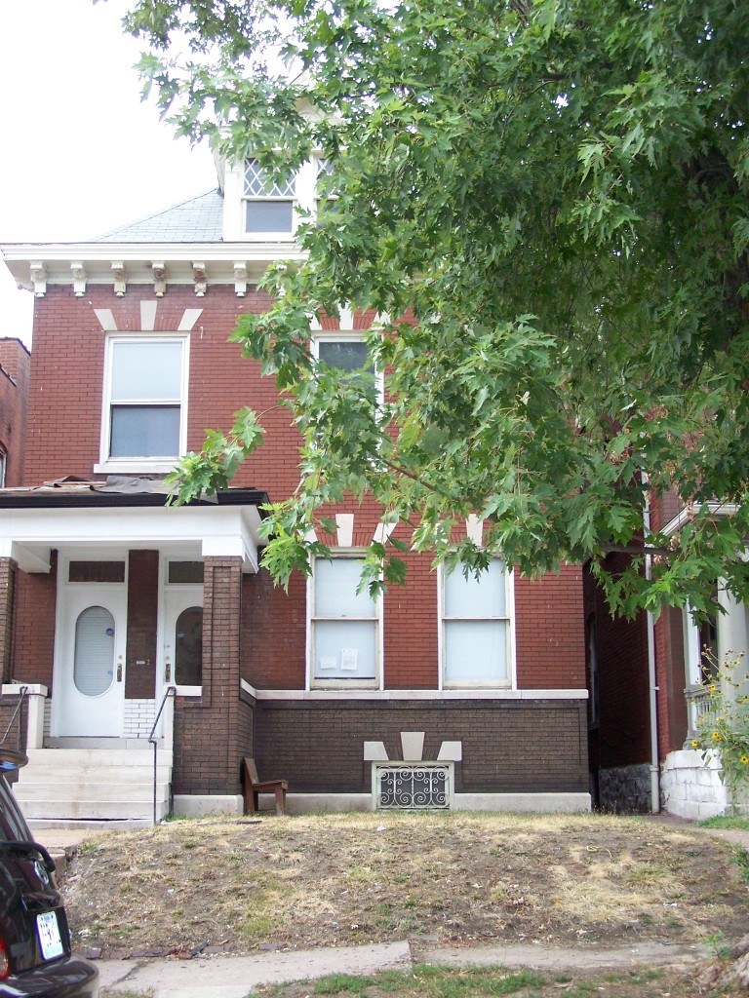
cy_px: 499
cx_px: 374
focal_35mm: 48
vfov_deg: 39.7
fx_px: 1385
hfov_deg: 30.3
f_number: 3
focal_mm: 8
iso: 160
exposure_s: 1/80
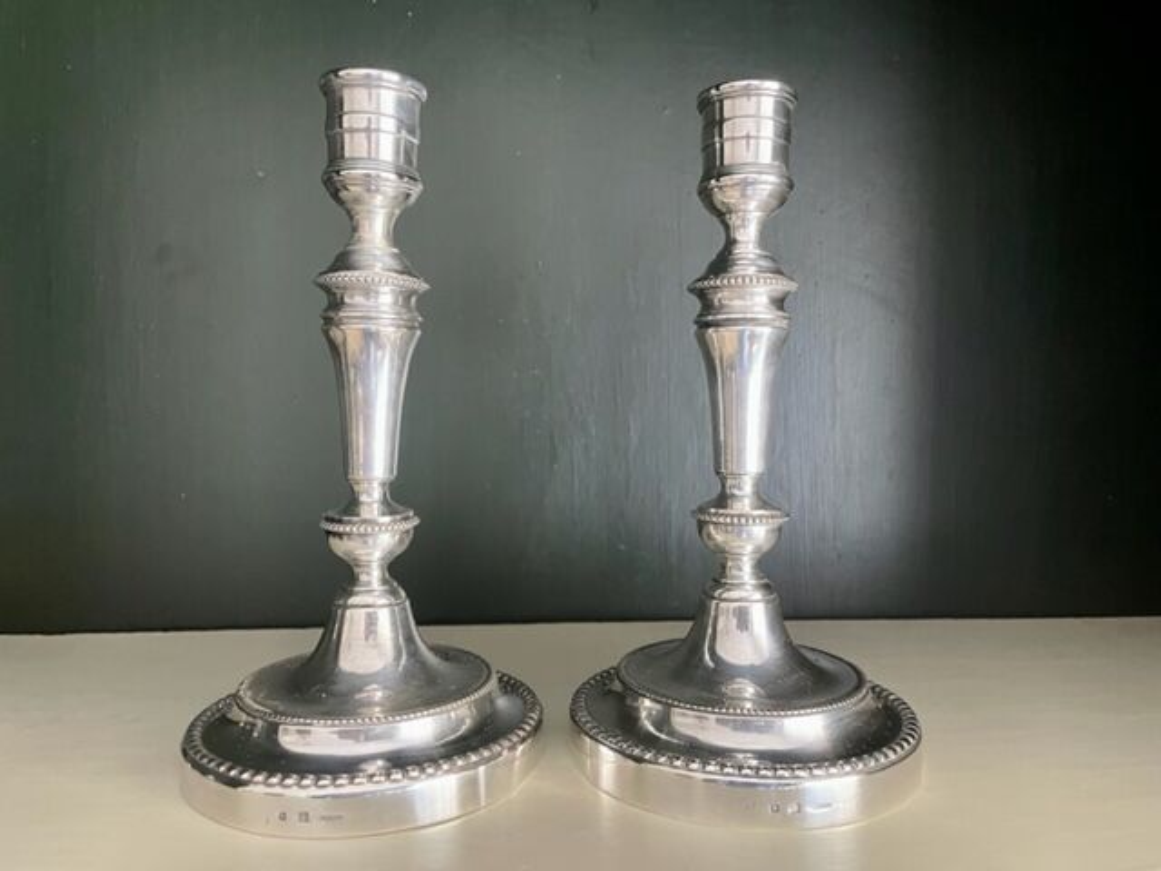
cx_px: 580
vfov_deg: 53.1
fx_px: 872
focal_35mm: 26
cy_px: 436
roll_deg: -0.1
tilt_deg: -2.9
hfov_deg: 67.3
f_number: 1.6
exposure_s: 1/34
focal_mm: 4.2
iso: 640
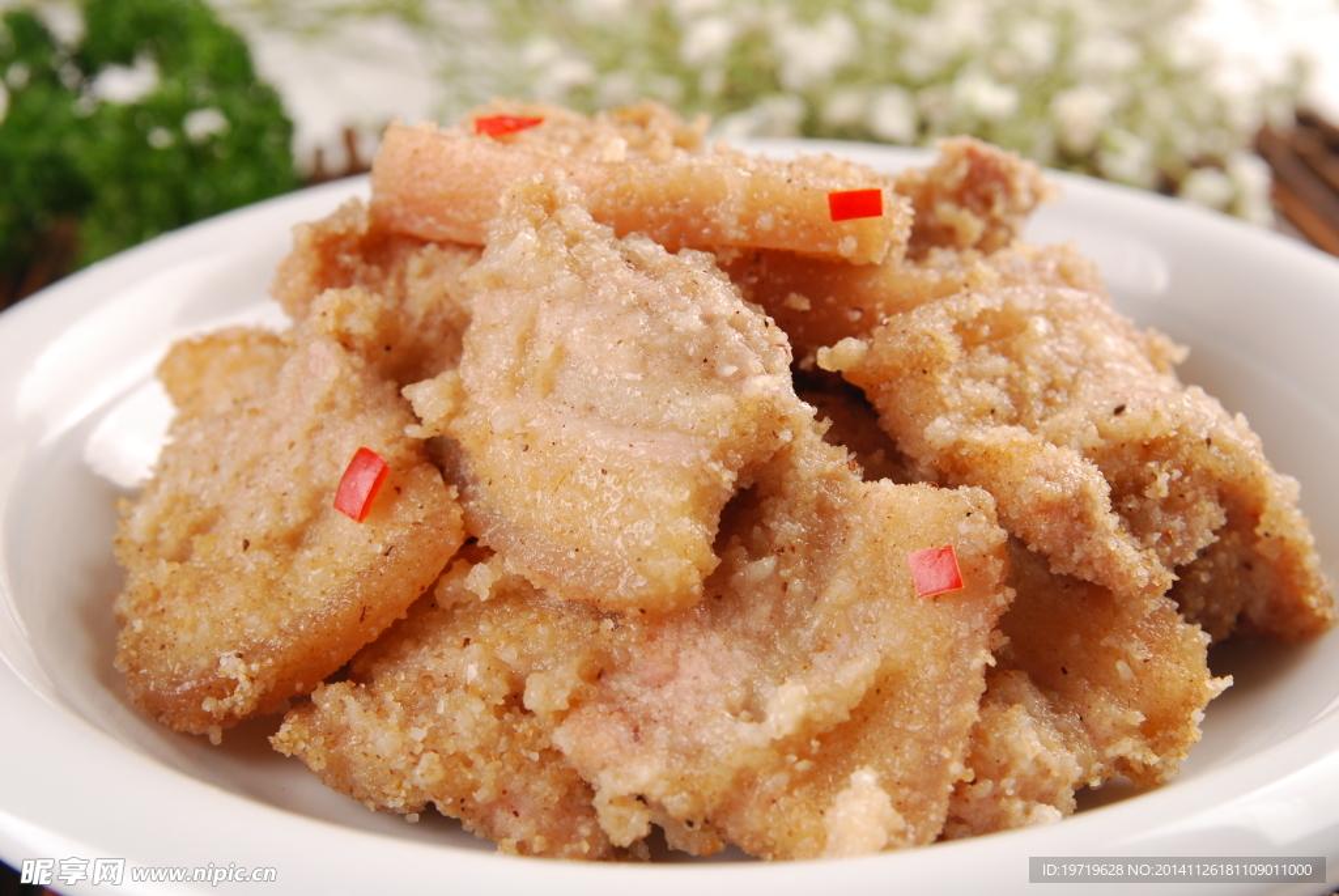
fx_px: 2681
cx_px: 670
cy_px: 448
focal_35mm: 72
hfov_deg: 28.0
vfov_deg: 19.0
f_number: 7.1
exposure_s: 1/125
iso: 200
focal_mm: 48
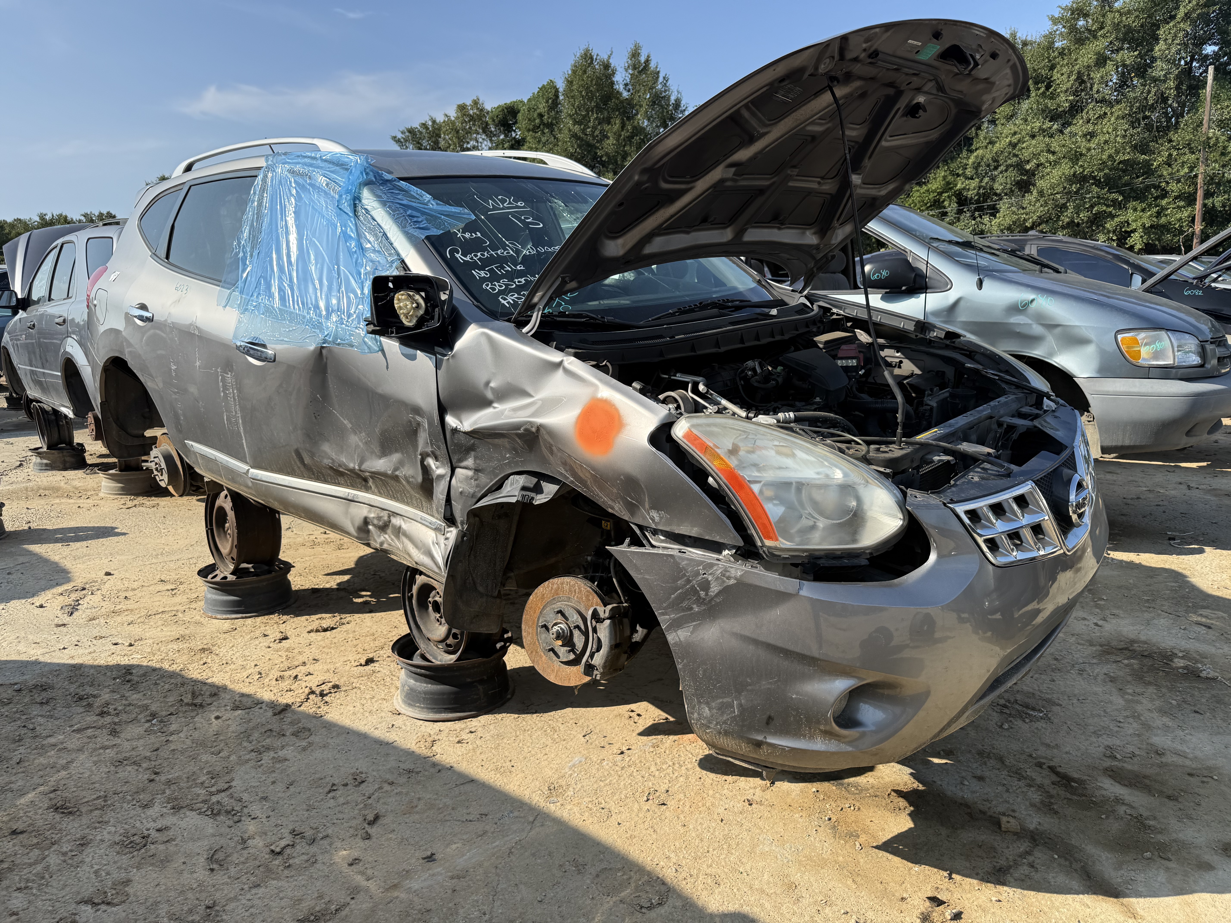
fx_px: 853
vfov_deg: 56.8
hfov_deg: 71.6
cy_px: 462
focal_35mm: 24
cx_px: 616
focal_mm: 6.76
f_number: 1.78
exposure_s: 1/3584
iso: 100
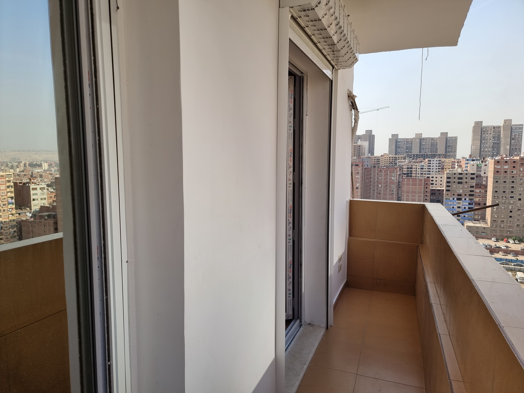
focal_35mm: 24
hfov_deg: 71.6
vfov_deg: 56.8
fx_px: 363
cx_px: 262
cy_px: 196
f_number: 1.8
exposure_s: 1/463
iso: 50
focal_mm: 6.7
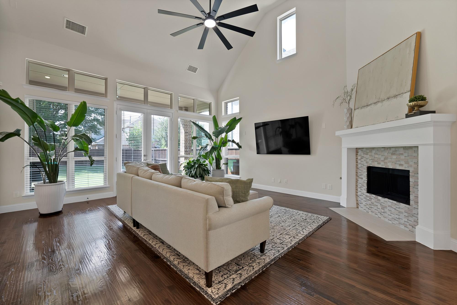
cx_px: 228
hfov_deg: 104.2
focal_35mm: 14
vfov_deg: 81.3
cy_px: 152
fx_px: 178
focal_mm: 14
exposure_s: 1/13
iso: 640
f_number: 6.3
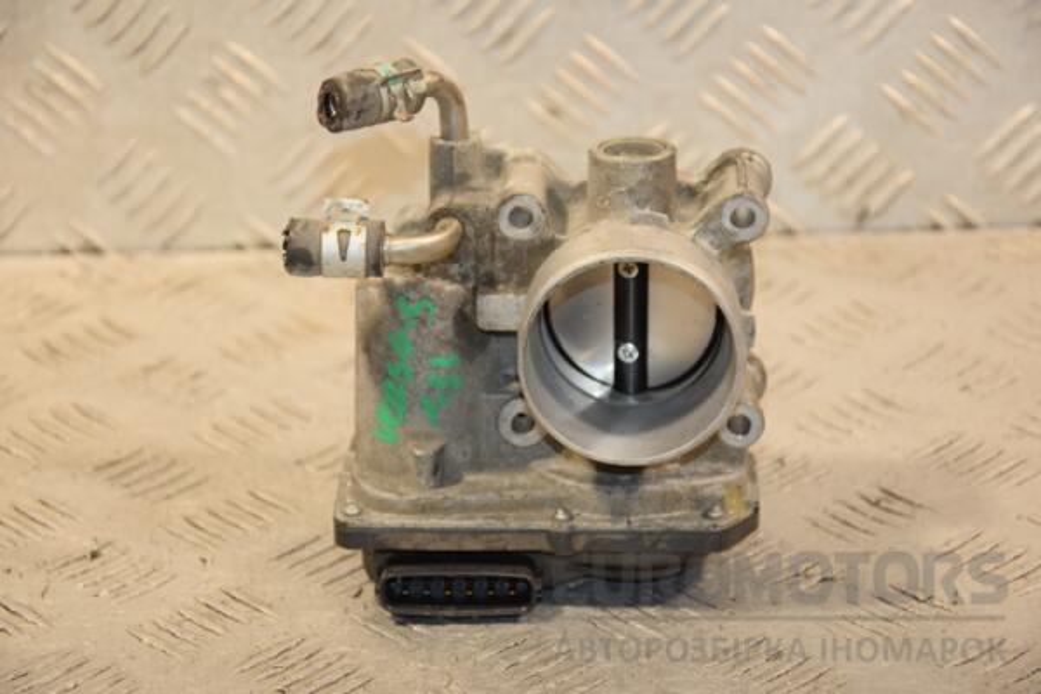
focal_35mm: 112
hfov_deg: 18.2
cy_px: 347
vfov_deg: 12.2
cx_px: 520
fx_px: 3253
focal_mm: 75
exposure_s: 1/200
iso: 800
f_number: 5.3
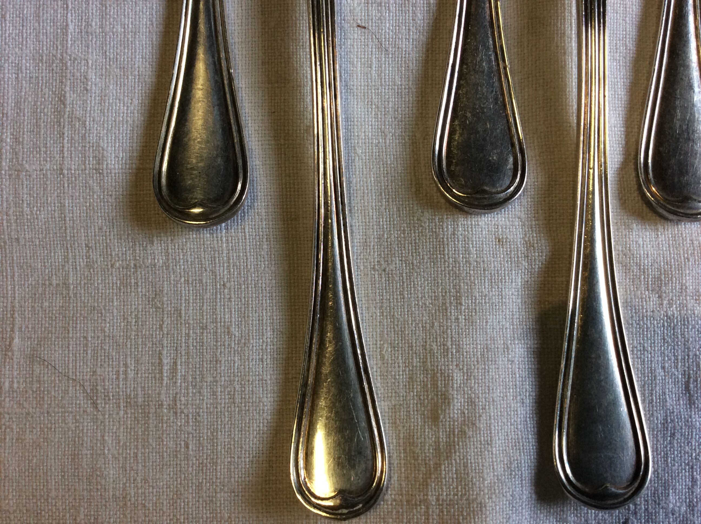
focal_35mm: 32
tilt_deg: -86.6
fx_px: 647
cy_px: 262
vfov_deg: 44.1
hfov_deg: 56.9
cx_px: 350
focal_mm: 3.3
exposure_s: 1/25
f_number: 2.4
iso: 80
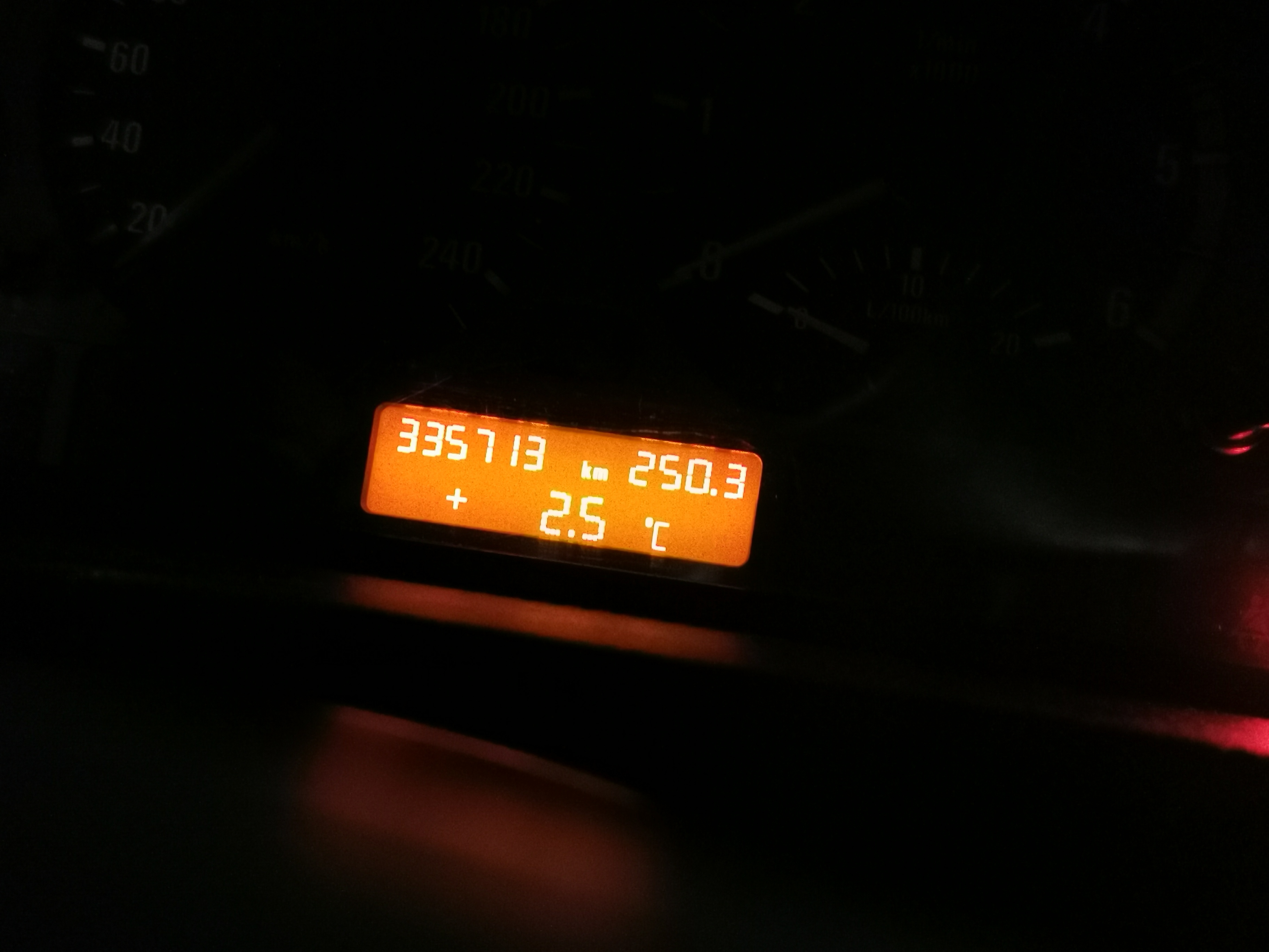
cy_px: 476
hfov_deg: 45.8
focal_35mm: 41
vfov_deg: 35.1
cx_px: 634
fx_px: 1503
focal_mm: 5.56
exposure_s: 1/16.7
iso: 2500
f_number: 1.6
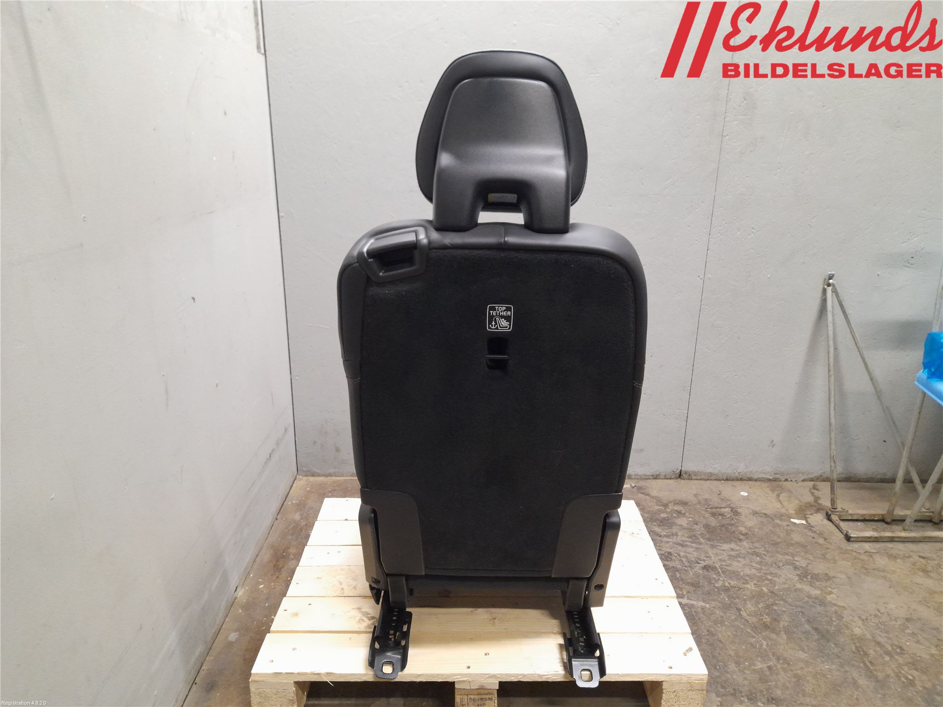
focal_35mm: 25
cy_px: 354
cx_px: 472
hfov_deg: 69.4
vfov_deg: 54.9
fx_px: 681
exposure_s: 1/50
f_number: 2
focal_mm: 4.6
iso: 250
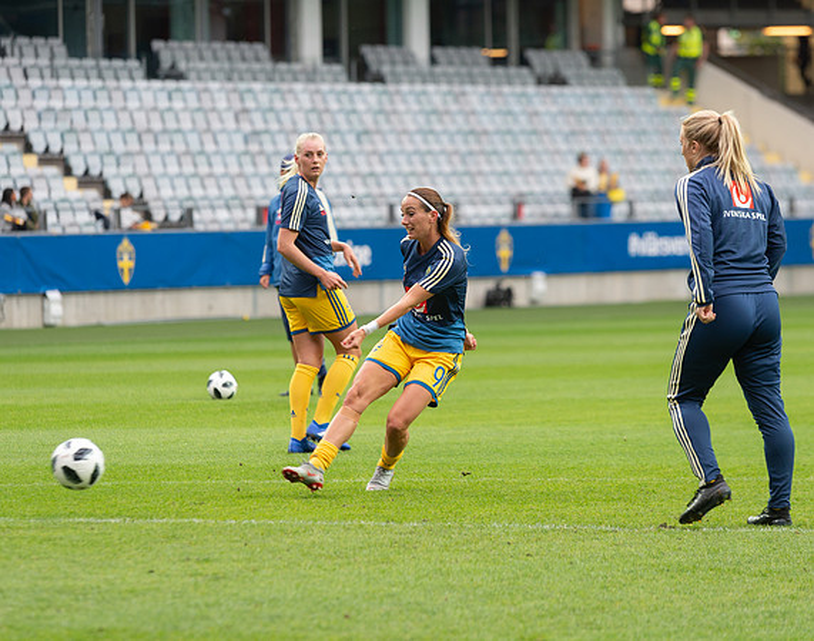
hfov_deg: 7.5
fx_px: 6213
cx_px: 386
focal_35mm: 259
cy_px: 269
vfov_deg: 5.9
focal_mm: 200
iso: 800
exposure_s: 1/500
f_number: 4.5
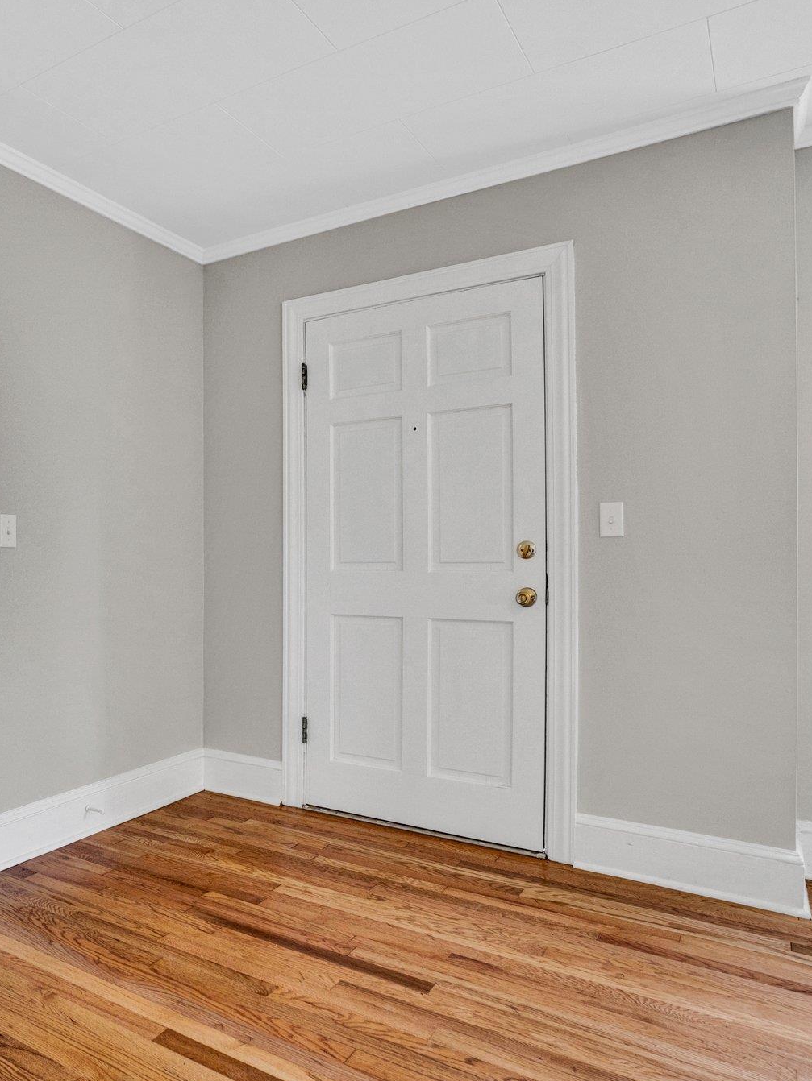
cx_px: 202
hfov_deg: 57.9
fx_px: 688
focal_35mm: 22
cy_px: 547
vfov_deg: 76.4
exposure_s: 1/15
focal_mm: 10
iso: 400
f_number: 8
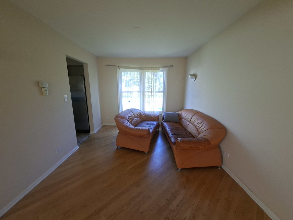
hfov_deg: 106.2
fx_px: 110
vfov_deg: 89.9
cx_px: 146
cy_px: 110
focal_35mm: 13
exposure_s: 1/40
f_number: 2.2
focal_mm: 1.74
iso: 50
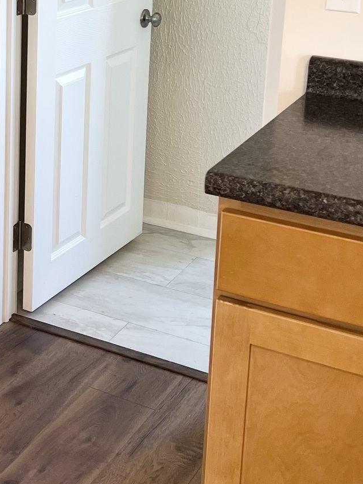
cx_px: 6
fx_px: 993
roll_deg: -1.5
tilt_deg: -11.4
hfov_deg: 20.1
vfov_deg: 26.5
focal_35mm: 71
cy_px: 50
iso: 125
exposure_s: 1/120
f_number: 1.5
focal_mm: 5.7
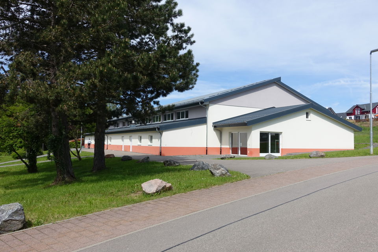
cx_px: 189
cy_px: 126
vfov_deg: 45.0
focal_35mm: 29
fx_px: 304
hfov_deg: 63.7
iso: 125
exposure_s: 1/500
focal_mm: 10.6
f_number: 5.6
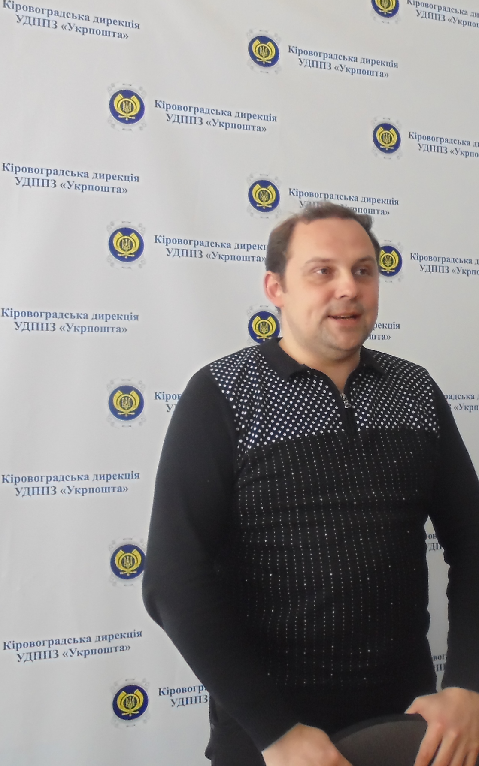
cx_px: 355
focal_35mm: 40
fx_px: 836
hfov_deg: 31.5
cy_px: 400
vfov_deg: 49.3
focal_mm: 4.6
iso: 200
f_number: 3.5
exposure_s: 1/30
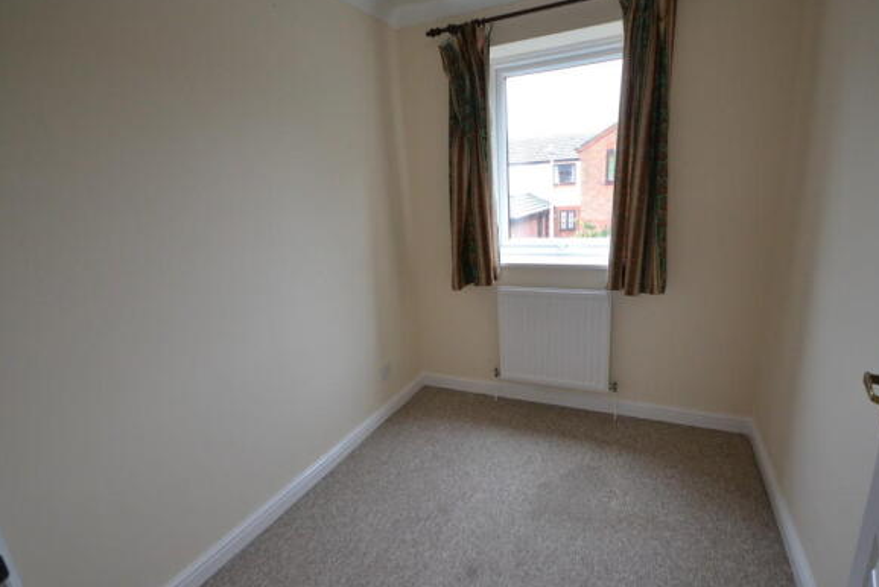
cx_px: 448
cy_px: 299
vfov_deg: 70.5
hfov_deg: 93.2
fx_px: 415
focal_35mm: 17
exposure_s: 1/60
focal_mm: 10
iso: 1400
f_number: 4
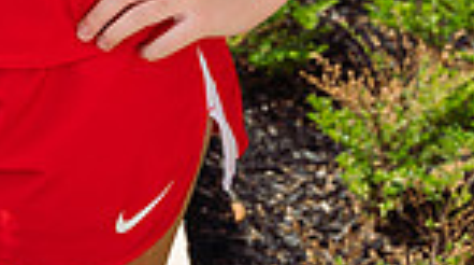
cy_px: -436
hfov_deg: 13.0
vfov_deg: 6.8
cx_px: 39
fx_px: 2057
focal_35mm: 164
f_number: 9
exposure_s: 1/250
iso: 125
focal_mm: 51
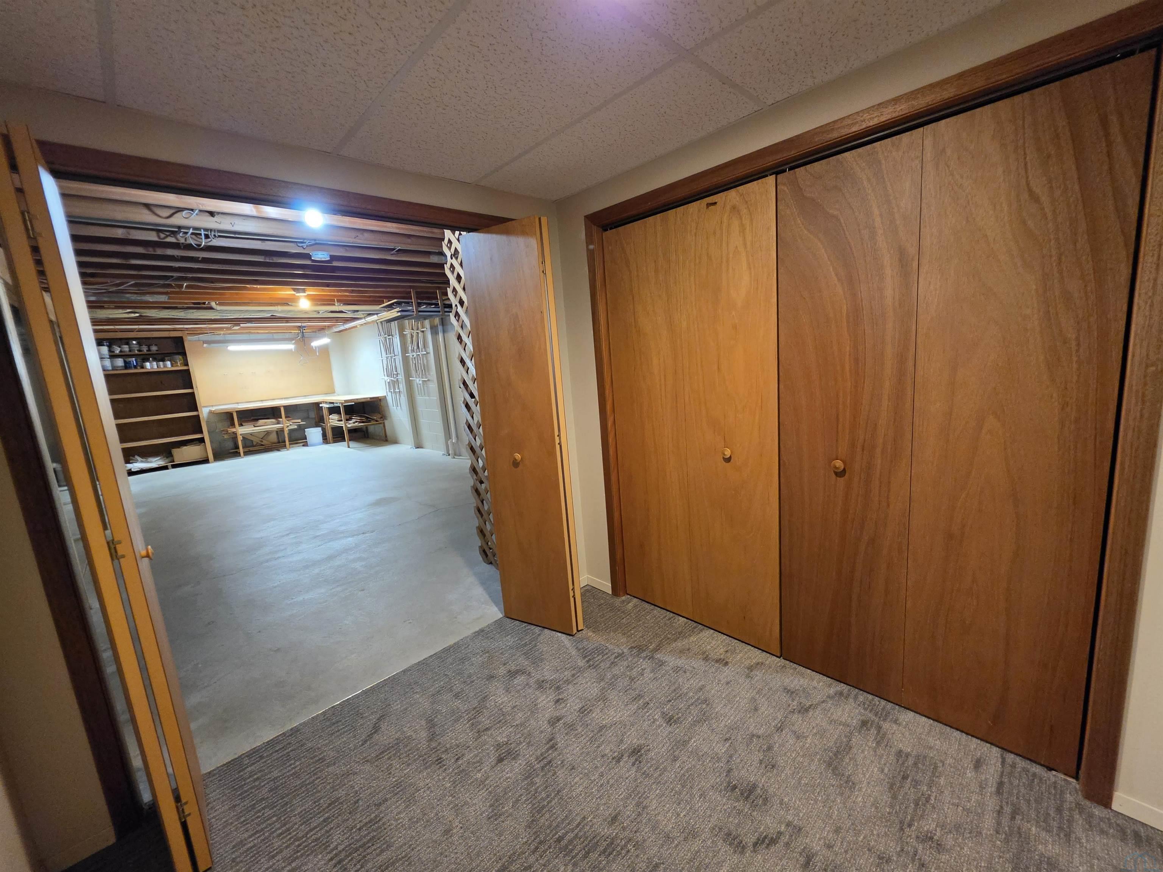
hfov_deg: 106.2
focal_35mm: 13
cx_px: 582
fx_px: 437
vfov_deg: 89.9
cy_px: 436
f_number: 1.9
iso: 640
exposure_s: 1/60
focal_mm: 2.2
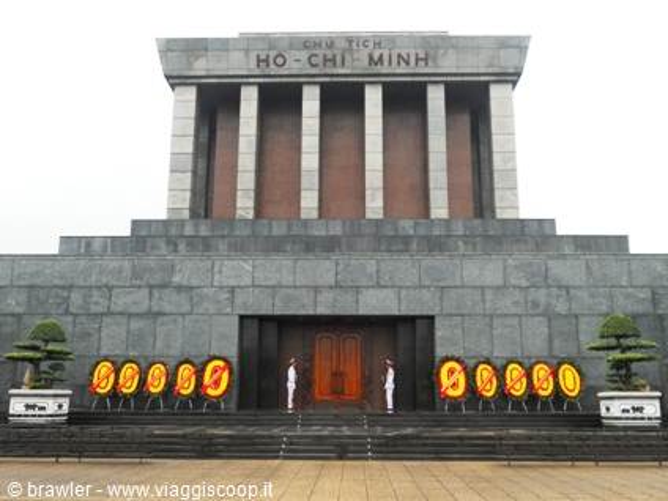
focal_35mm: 38
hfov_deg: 49.0
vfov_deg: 37.7
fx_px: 733
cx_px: 334
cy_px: 250
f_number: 3.9
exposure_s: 1/200
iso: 80
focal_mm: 6.9
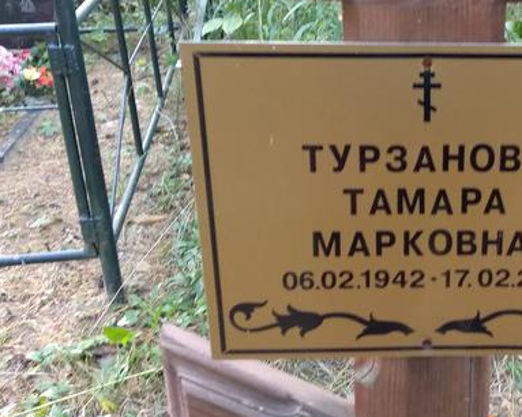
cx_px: 454
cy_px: 147
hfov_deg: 33.8
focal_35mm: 53
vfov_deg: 28.4
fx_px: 818
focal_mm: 3.81
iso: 400
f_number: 2.2
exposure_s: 1/24
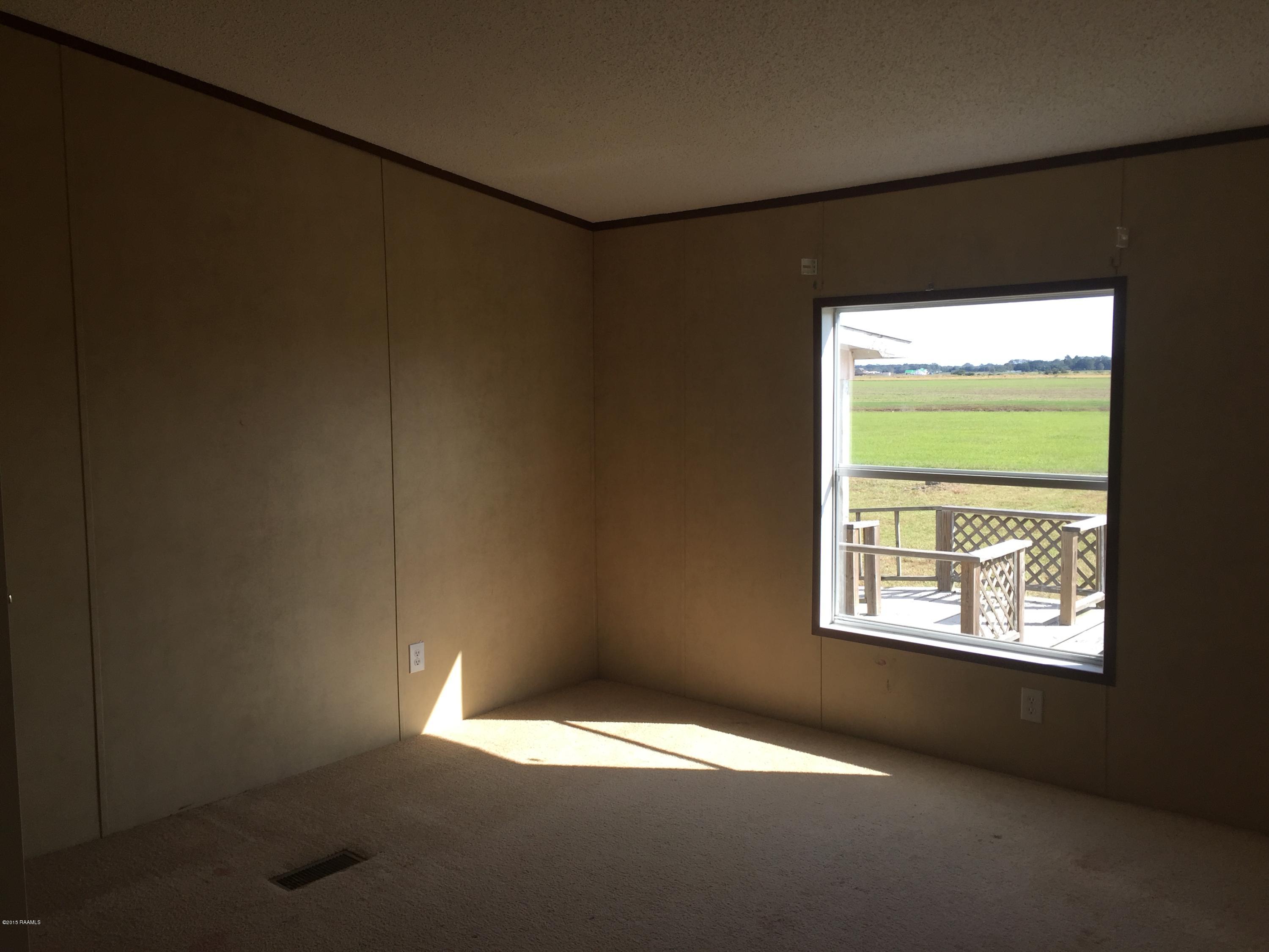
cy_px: 476
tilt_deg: -5.7
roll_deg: +0.2
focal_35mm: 29
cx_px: 634
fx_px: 1063
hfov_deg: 61.7
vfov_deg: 48.2
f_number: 2.2
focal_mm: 4.15
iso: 32
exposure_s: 1/476
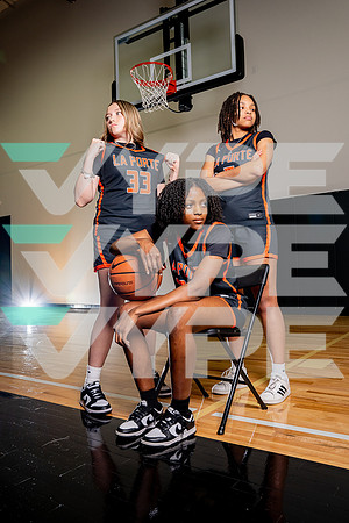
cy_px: 262
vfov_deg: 64.0
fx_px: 419
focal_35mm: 29
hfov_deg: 45.2
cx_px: 174
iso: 640
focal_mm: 28.8
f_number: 7.1
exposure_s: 1/200
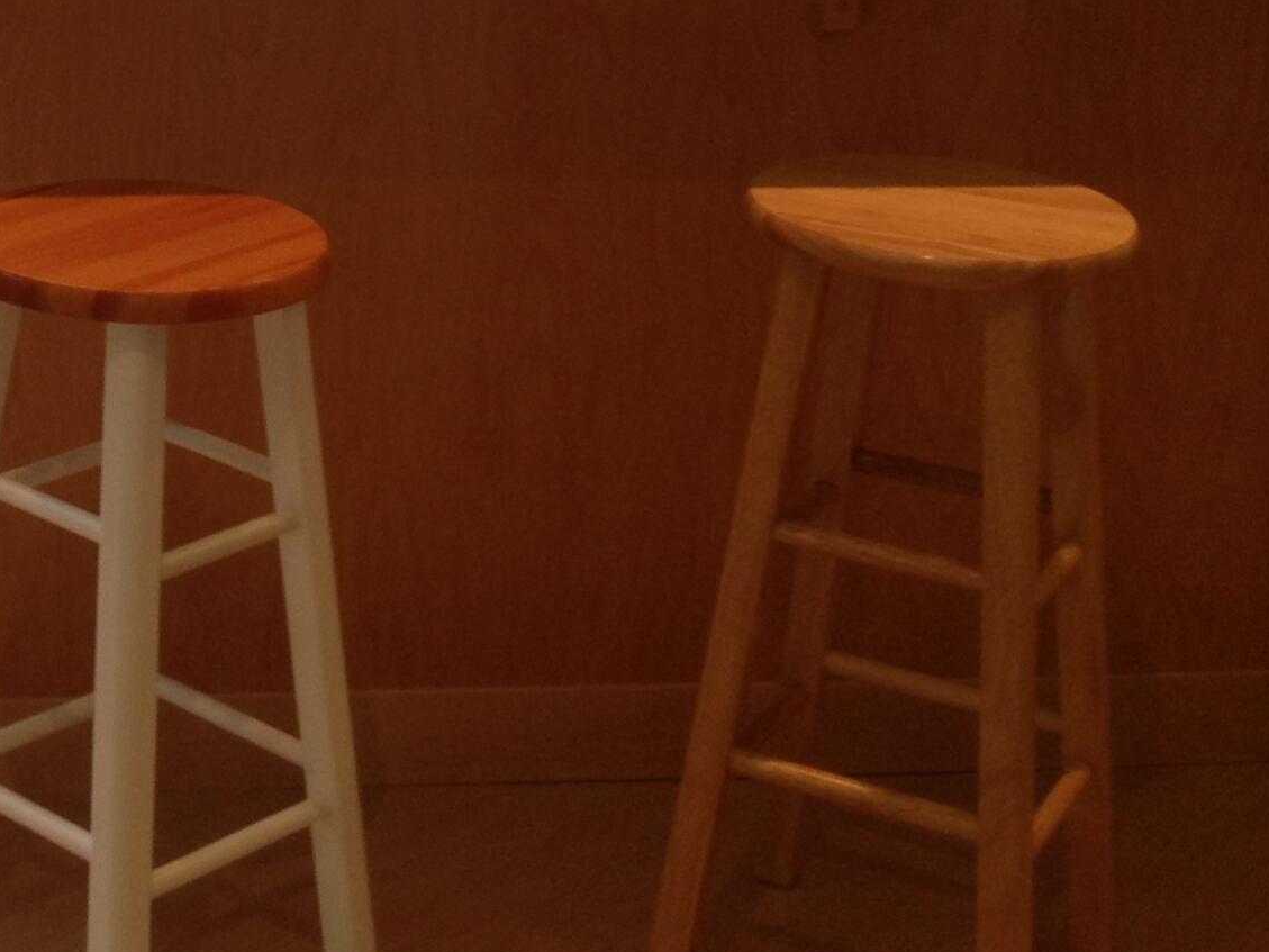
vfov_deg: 15.4
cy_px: -160
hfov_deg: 20.4
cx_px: -26
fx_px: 3410
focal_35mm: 93
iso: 64
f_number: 2.4
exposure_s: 1/40
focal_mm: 4.28
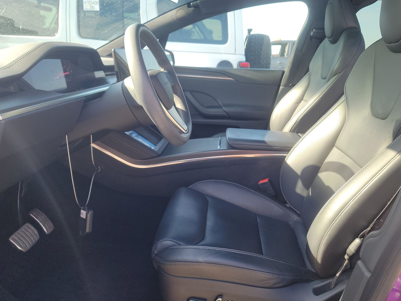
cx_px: 213
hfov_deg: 67.2
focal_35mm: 26
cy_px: 150
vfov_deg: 53.1
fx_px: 301
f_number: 1.8
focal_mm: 6.7
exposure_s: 1/119
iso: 89
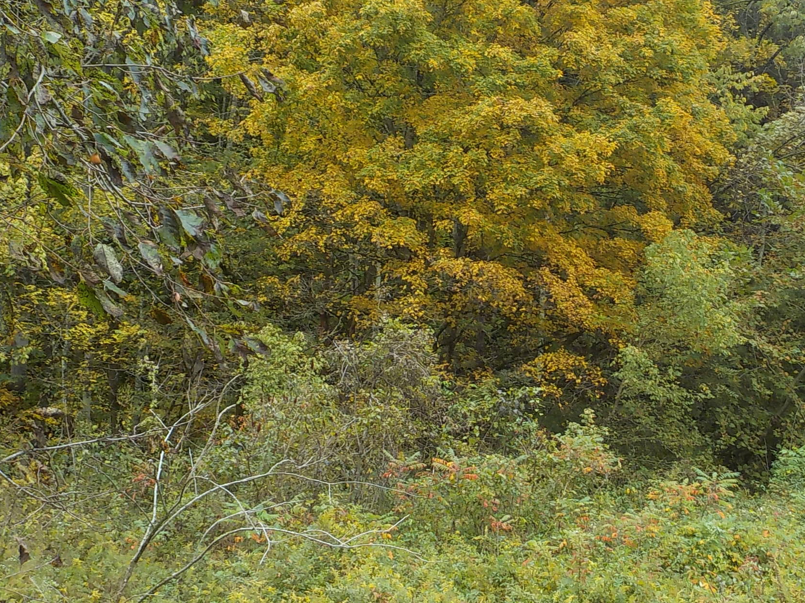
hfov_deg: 30.1
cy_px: 308
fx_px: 1488
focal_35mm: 64
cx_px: 538
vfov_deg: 22.9
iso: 125
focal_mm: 6.4
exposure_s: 1/160
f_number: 4.2
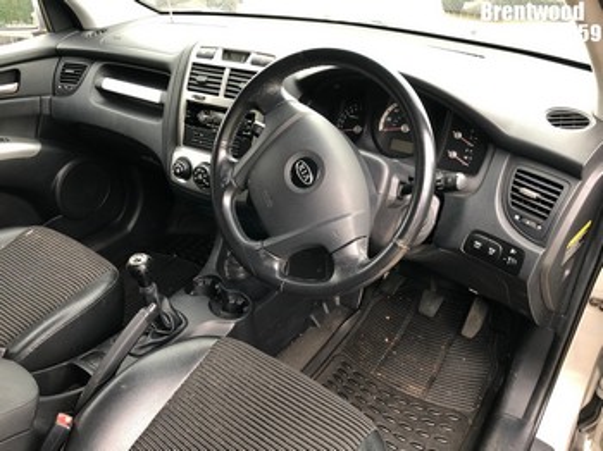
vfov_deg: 49.7
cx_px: 302
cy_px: 226
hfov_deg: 63.5
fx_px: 487
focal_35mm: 28
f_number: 1.8
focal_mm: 4
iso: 40
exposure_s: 1/30
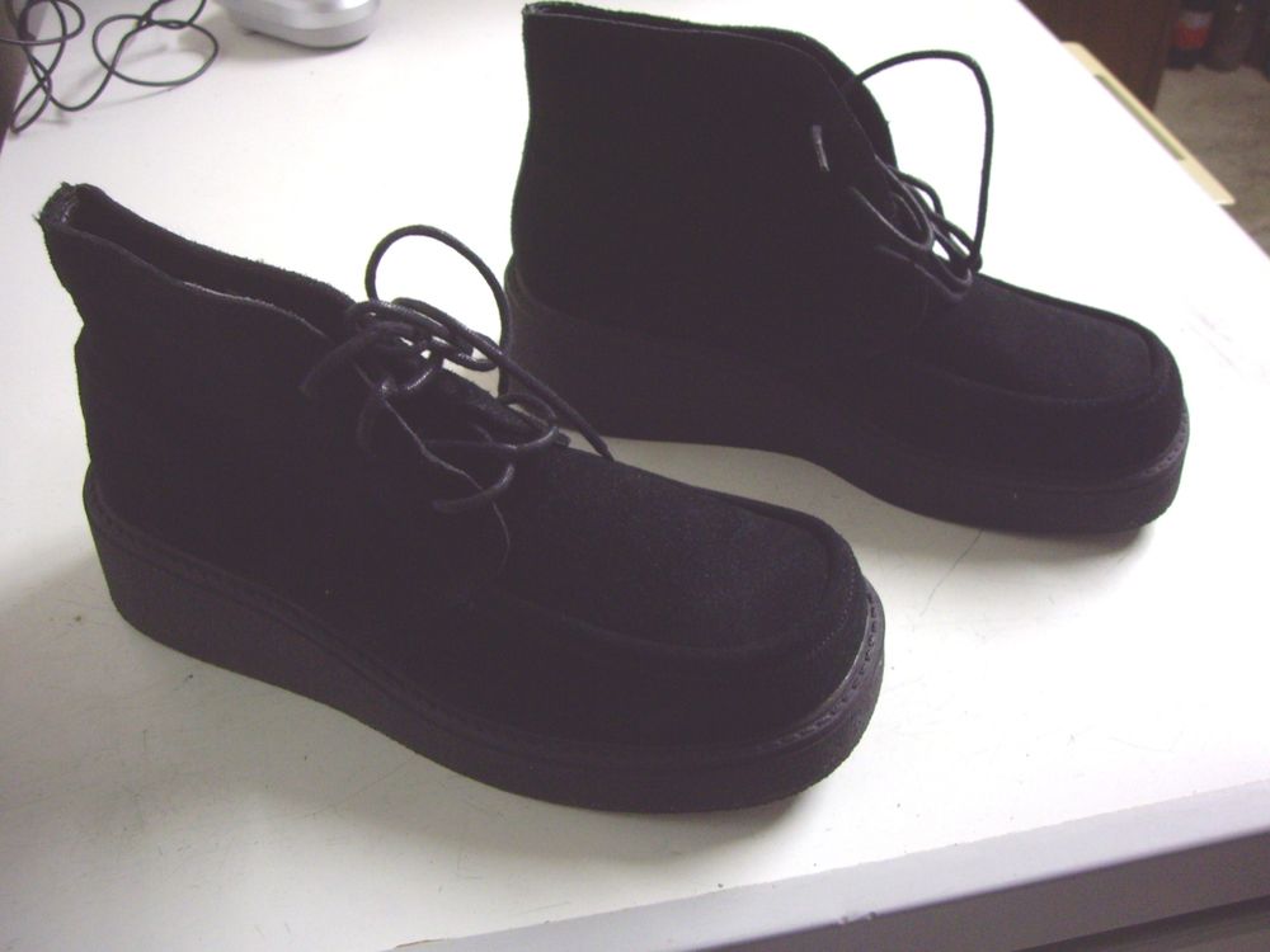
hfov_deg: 49.0
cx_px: 635
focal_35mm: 38
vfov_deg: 37.7
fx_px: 1394
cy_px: 476
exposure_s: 1/8
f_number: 2.7
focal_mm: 6.2
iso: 200
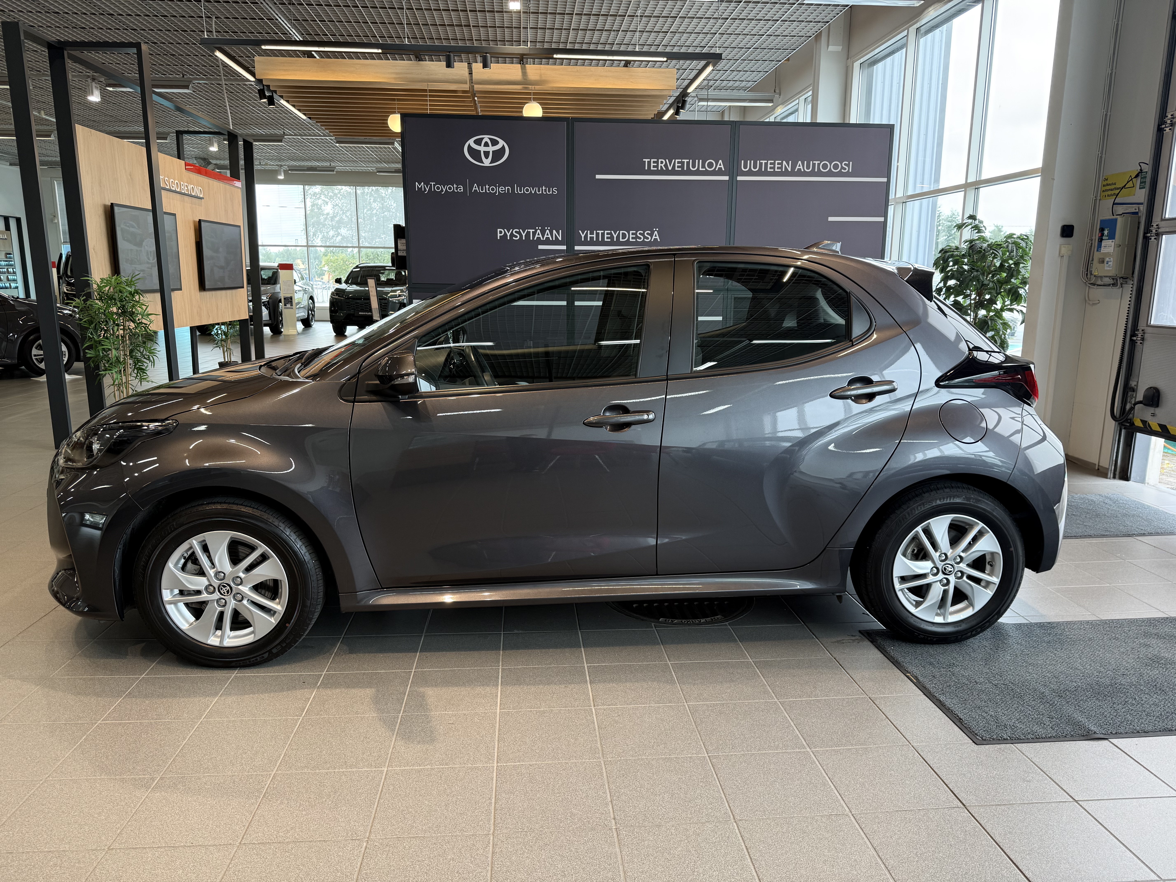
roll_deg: -0.6
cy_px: 441
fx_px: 815
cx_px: 588
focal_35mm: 24
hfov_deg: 71.6
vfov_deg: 56.8
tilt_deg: -11.2
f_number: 1.78
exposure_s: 1/100
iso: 80
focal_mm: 6.76
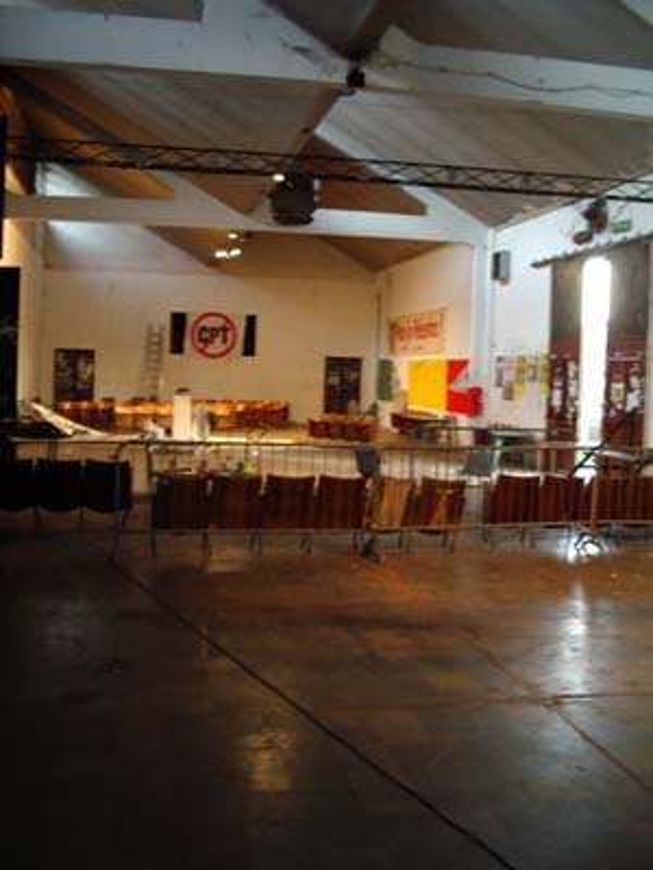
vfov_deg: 49.0
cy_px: 435
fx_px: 956
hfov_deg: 37.7
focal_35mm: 38
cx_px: 326
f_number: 2.6
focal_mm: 5.8
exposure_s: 1/4
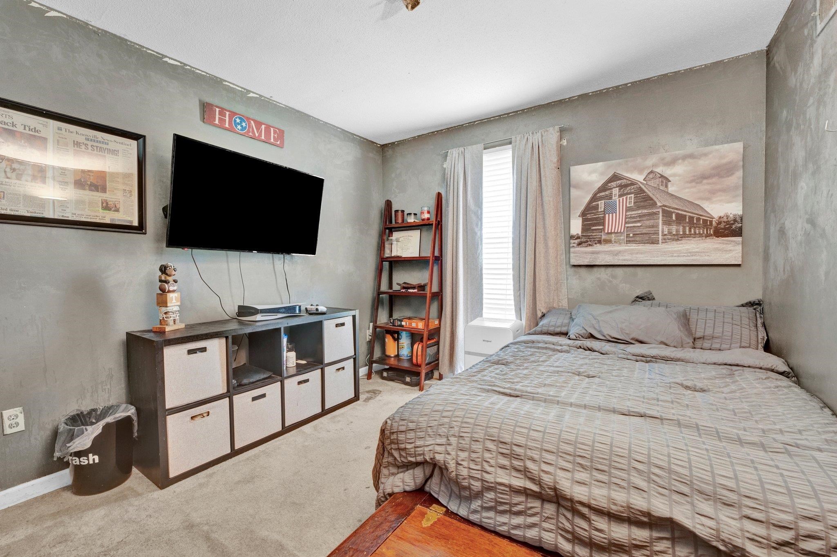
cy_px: 278
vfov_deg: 75.8
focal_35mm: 15
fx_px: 358
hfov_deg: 98.9
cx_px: 418
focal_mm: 15.4
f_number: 8
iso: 1000
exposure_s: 1/5
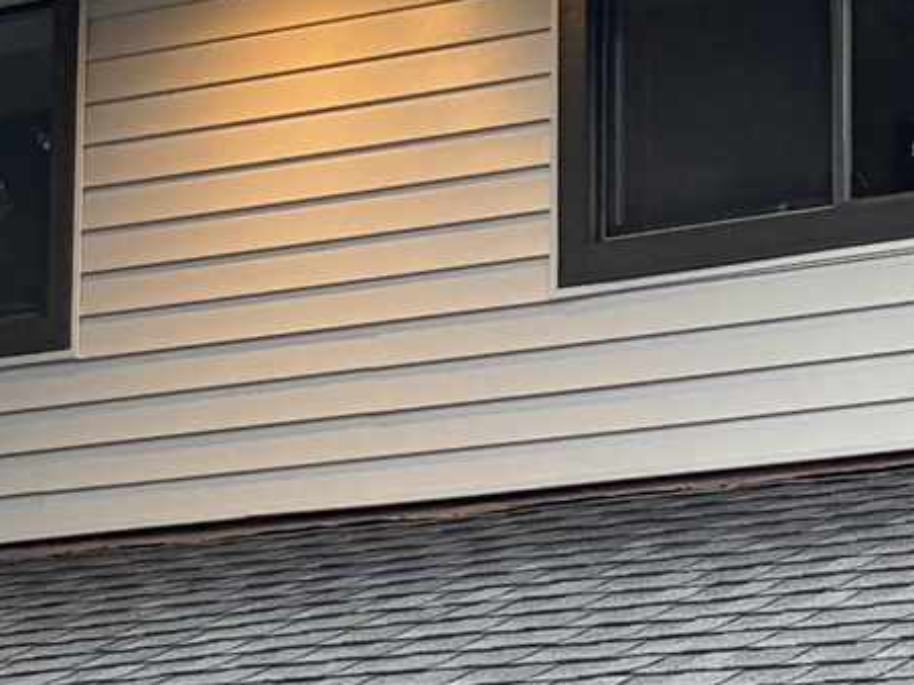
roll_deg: +0.9
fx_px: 4672
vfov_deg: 8.4
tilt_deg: +8.1
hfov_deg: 11.0
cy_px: 480
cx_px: 1052
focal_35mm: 177
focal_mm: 5.96
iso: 100
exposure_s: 1/158
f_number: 1.6
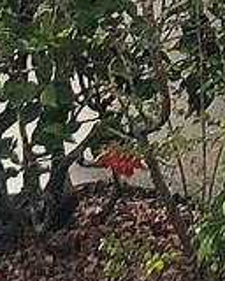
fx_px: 2272
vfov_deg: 6.8
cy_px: -353
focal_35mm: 273
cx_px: 483
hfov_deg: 5.5
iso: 20
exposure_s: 1/2703
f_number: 1.8
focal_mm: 4
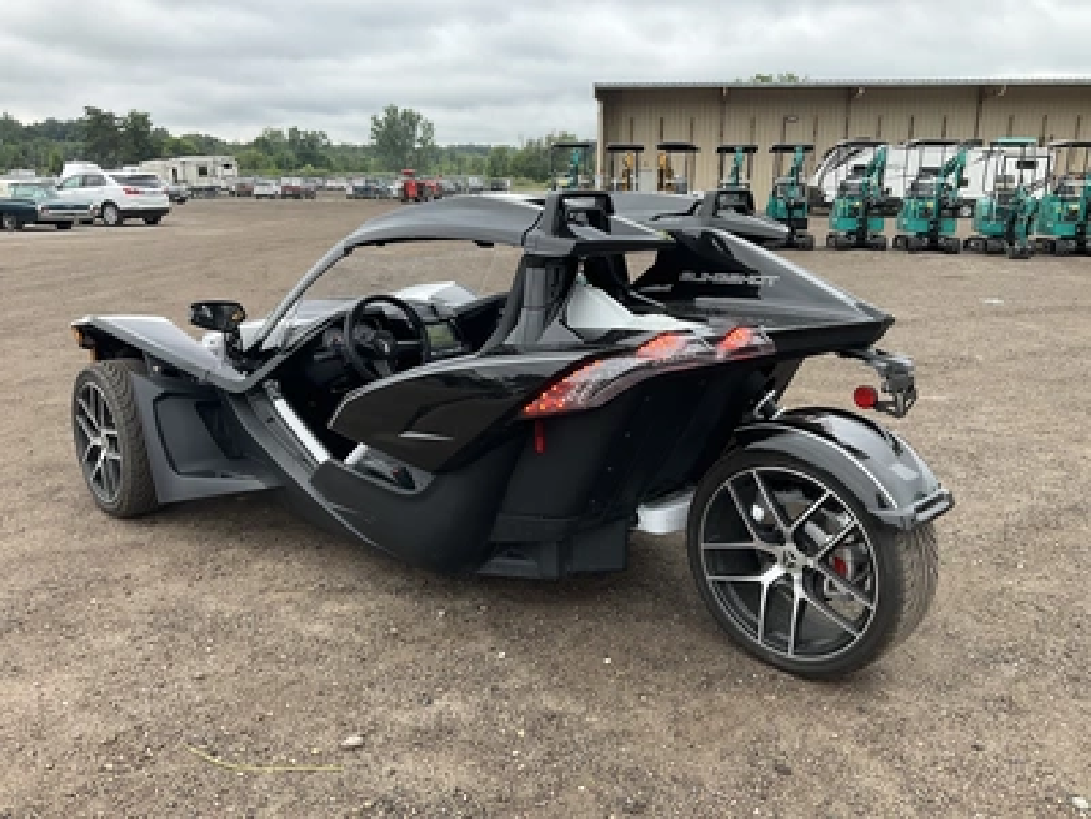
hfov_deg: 61.7
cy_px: 410
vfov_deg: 48.2
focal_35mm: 29
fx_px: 914
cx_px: 546
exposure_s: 1/154
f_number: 1.8
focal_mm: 3
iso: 20
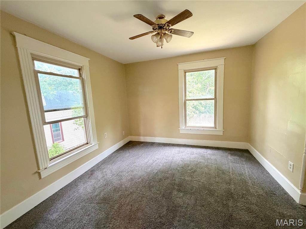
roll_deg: +2.6
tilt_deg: -7.5
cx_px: 153
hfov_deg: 102.1
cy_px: 114
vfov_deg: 85.7
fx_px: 124
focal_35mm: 14
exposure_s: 1/60
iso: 400
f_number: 2.2
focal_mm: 2.22
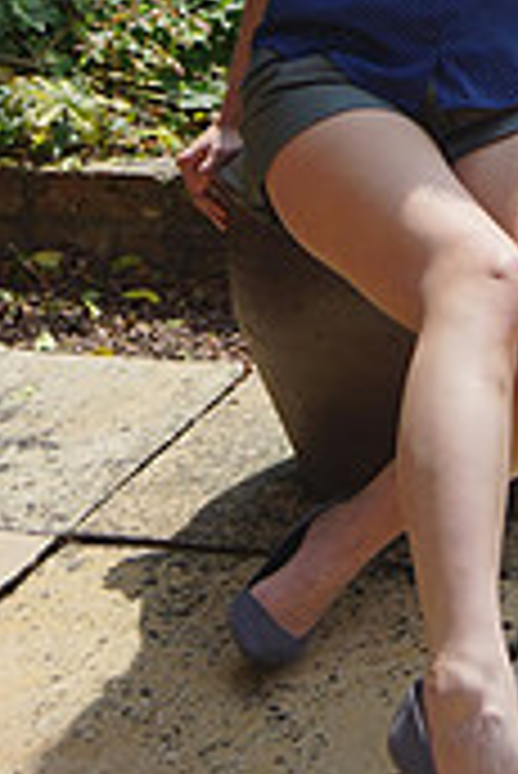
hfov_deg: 12.4
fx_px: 2369
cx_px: 414
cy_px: -112
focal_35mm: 110
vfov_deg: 17.8
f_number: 4.5
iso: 125
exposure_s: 1/800
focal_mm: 28
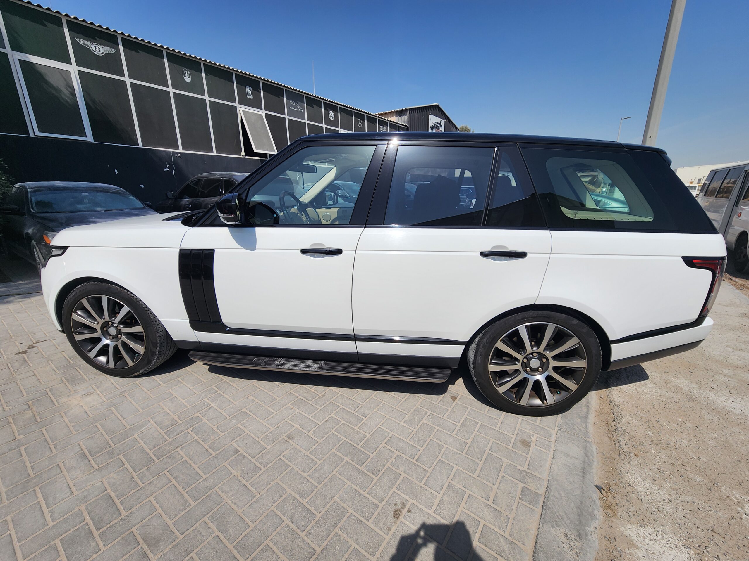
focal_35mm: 13
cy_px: 280
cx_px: 374
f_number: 2.2
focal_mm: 2.2
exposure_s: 1/3569
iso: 50
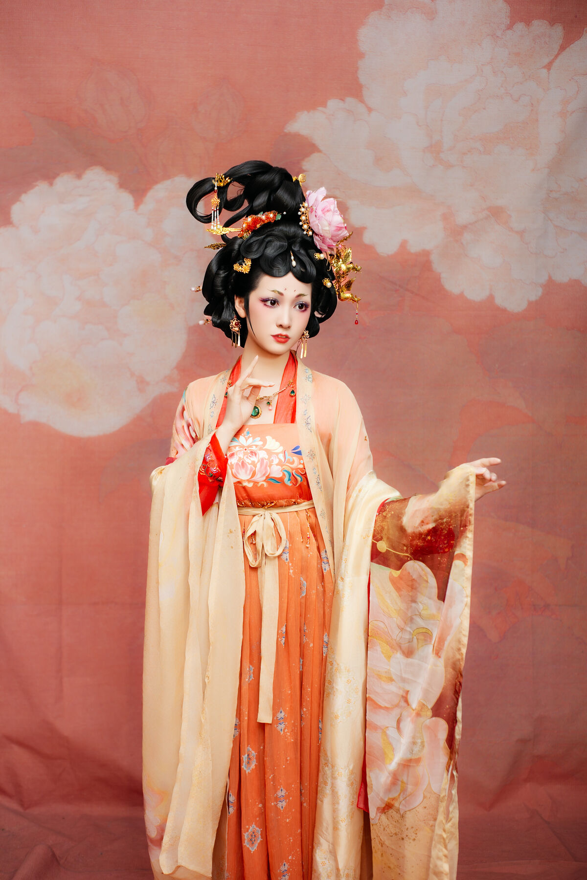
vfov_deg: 40.3
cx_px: 294
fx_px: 1198
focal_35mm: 49
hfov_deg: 27.5
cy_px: 440
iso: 100
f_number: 2.8
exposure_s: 1/160
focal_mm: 50
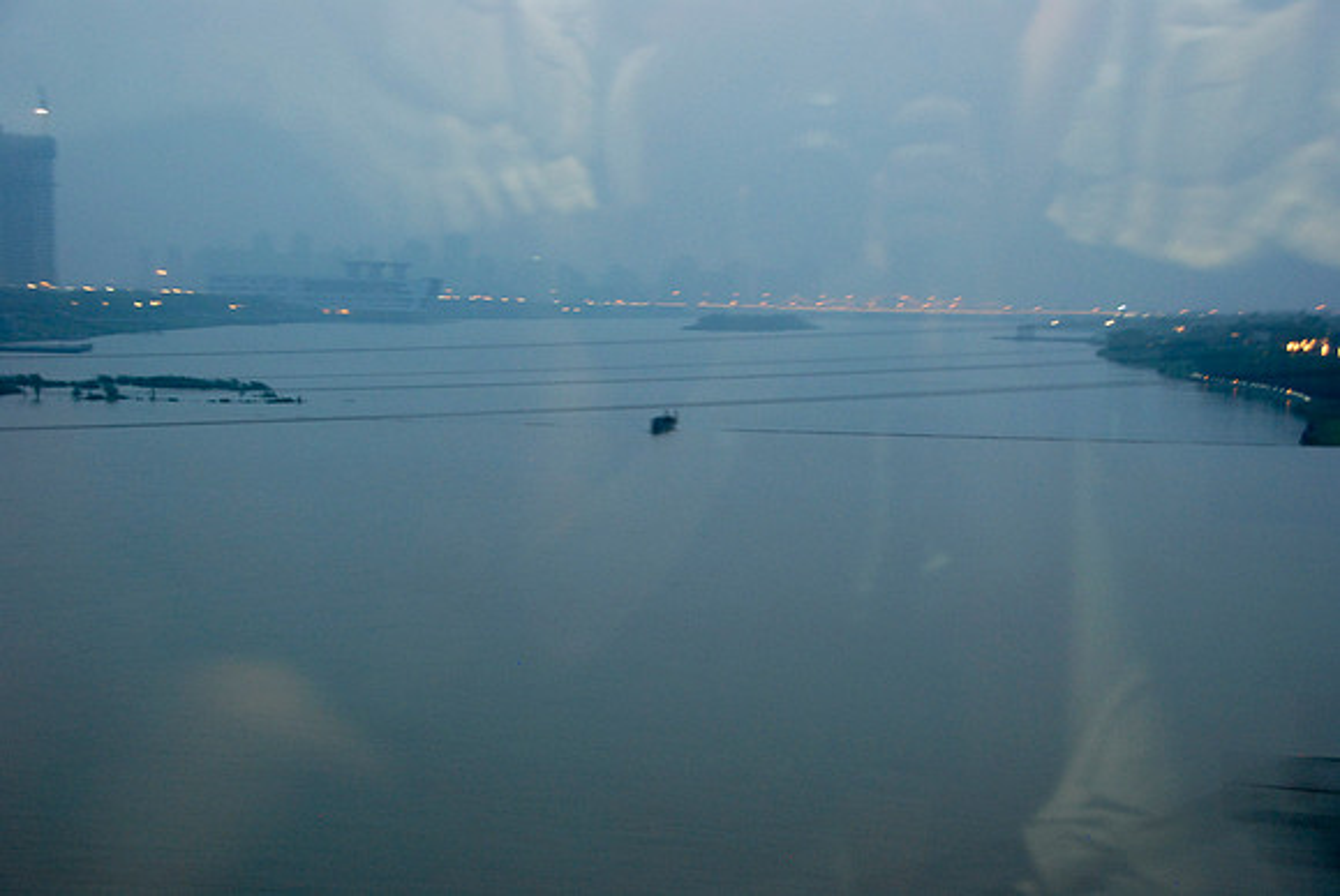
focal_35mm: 48
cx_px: 670
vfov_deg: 28.1
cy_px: 448
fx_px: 1788
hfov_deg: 41.1
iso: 640
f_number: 4.2
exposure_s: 1/8
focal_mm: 32
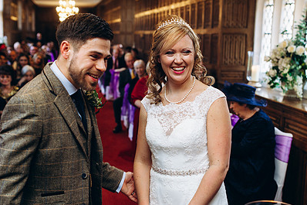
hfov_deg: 38.9
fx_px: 435
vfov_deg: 26.5
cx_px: 167
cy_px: 111
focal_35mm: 51
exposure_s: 1/100
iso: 160
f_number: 2.8
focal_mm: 35
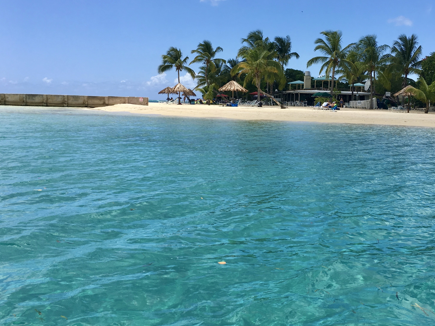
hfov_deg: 46.0
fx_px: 503
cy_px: 135
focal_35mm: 40
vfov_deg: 35.9
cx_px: 292
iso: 25
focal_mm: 4.15
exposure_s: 1/1832
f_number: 2.2
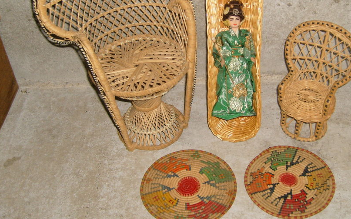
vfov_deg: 27.8
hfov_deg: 43.2
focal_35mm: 46
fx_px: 440
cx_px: 214
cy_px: 72
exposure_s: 1/45
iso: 100
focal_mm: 5.8
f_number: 2.8
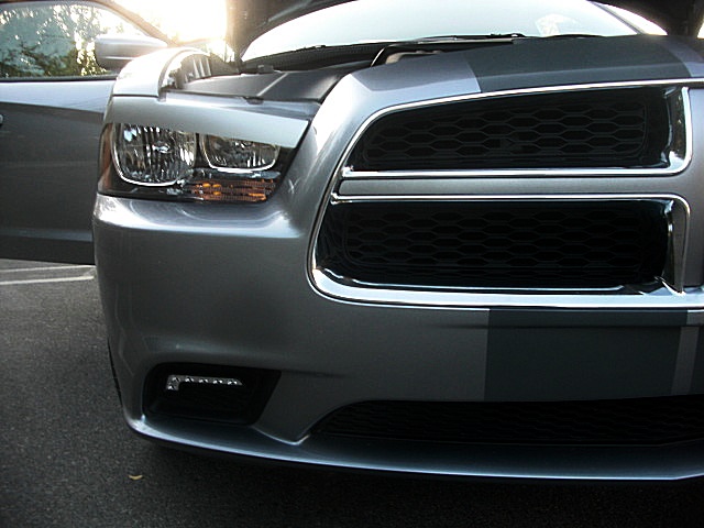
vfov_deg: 39.7
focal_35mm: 36
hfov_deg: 51.4
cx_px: 352
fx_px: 732
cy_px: 264
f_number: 2.8
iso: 100
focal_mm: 6.3
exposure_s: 1/100
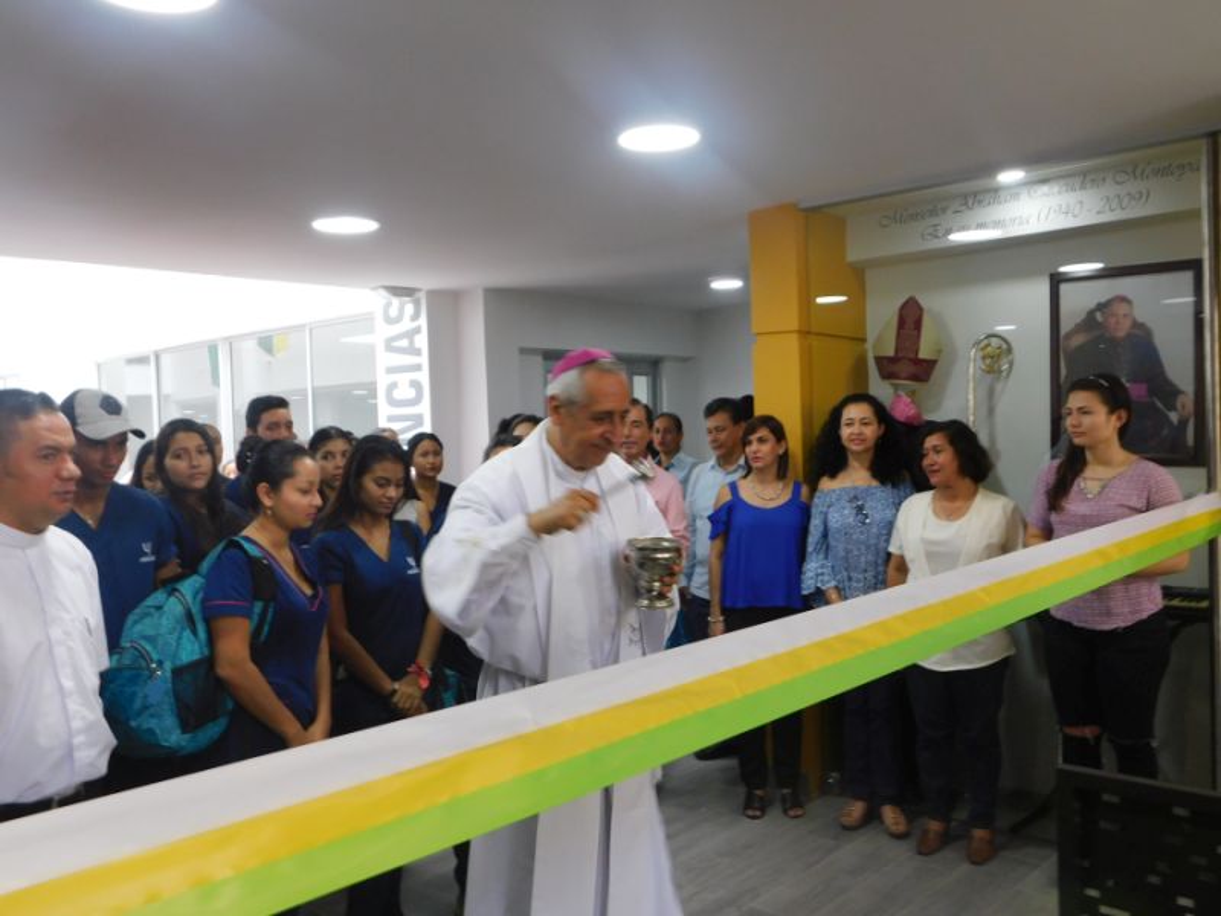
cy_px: 458
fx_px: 1058
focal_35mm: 30
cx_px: 610
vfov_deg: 46.8
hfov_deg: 60.0
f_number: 3.2
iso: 200
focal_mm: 5.3
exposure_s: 1/30
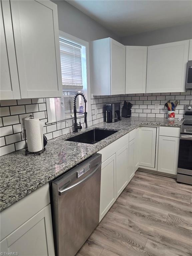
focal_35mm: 23
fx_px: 170
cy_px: 128
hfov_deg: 58.9
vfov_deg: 73.9
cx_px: 96
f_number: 1.7
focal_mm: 6.3
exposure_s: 1/120
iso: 125
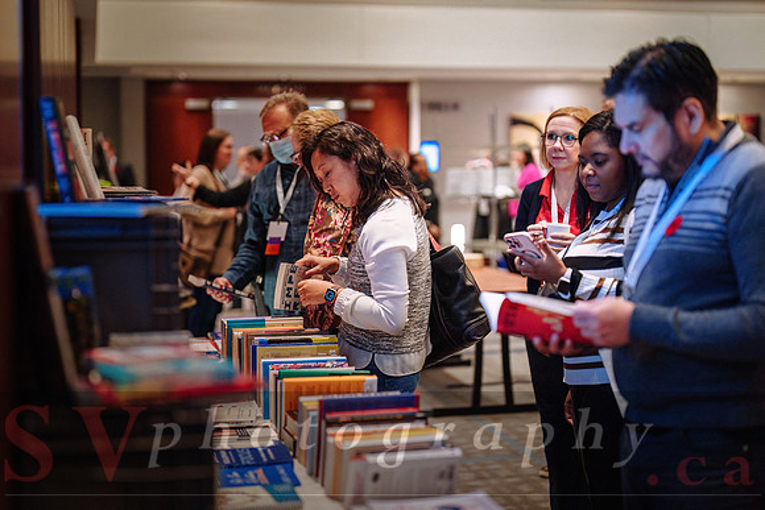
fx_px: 1145
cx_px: 354
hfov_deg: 36.9
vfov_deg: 25.1
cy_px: 237
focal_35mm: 54
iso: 2500
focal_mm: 50
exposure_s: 1/800
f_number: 1.4
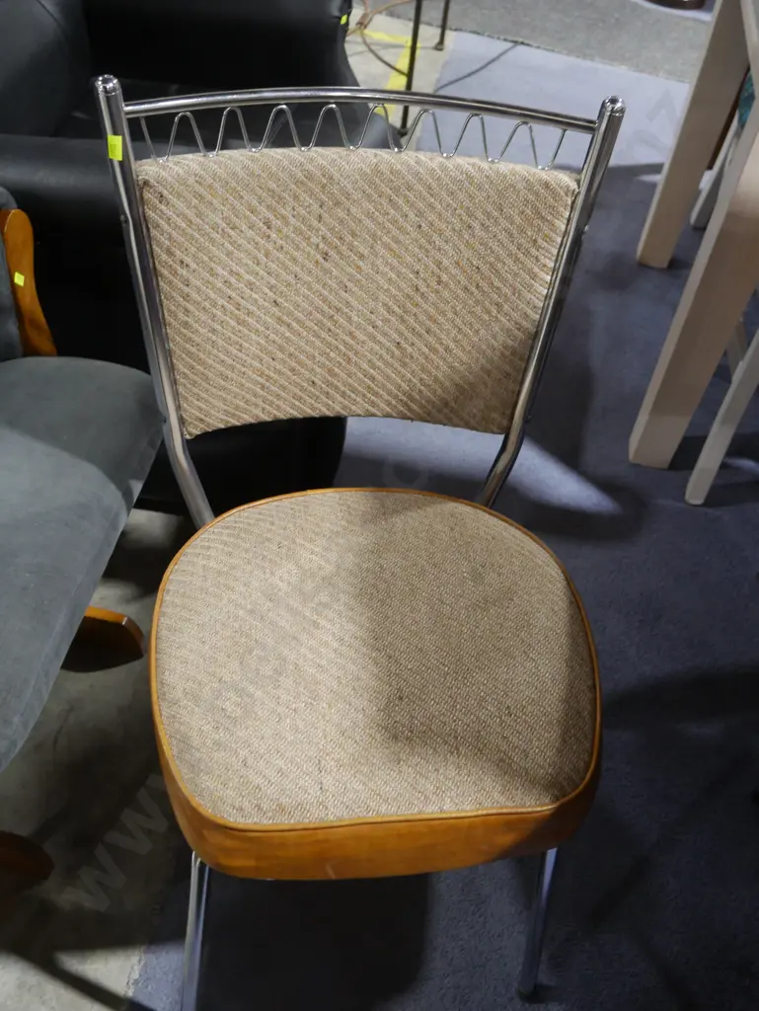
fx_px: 993
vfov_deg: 53.9
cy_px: 506
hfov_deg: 41.8
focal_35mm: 34
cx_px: 380
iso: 1250
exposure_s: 1/60
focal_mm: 17
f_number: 4
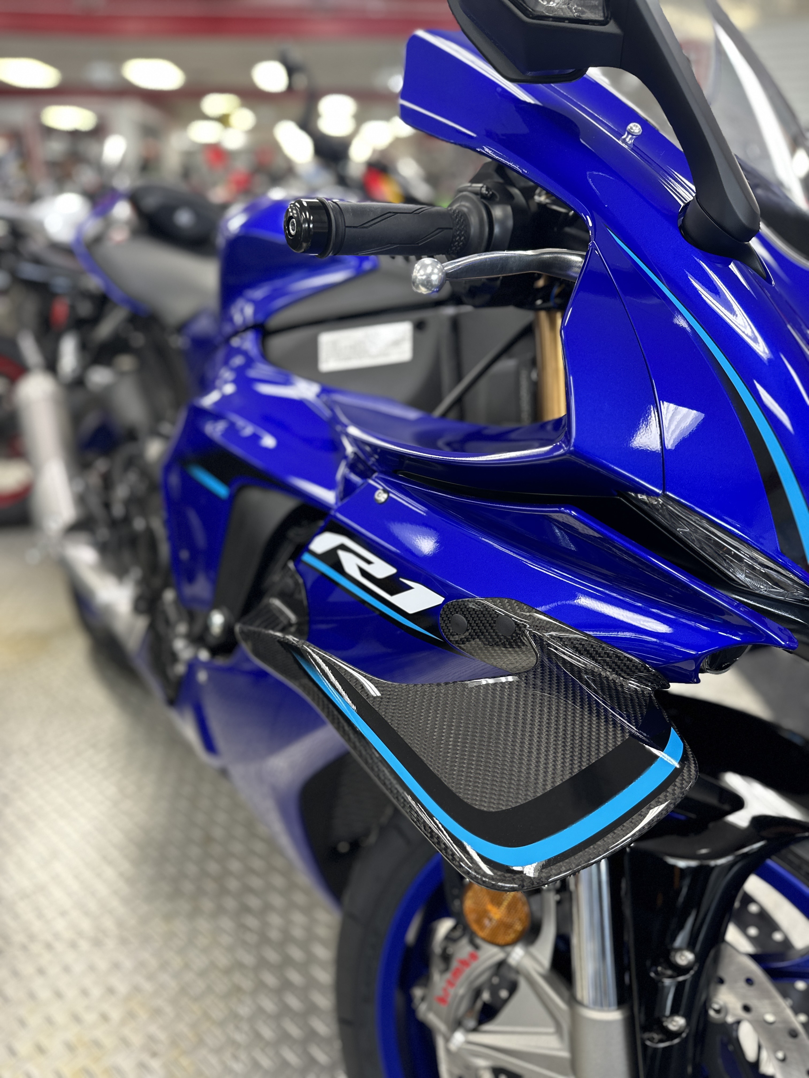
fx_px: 748
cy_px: 539
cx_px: 404
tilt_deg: -23.2
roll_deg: -1.3
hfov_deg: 56.8
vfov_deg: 71.6
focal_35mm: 24
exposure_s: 1/60
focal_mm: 6.86
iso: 200
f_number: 1.78
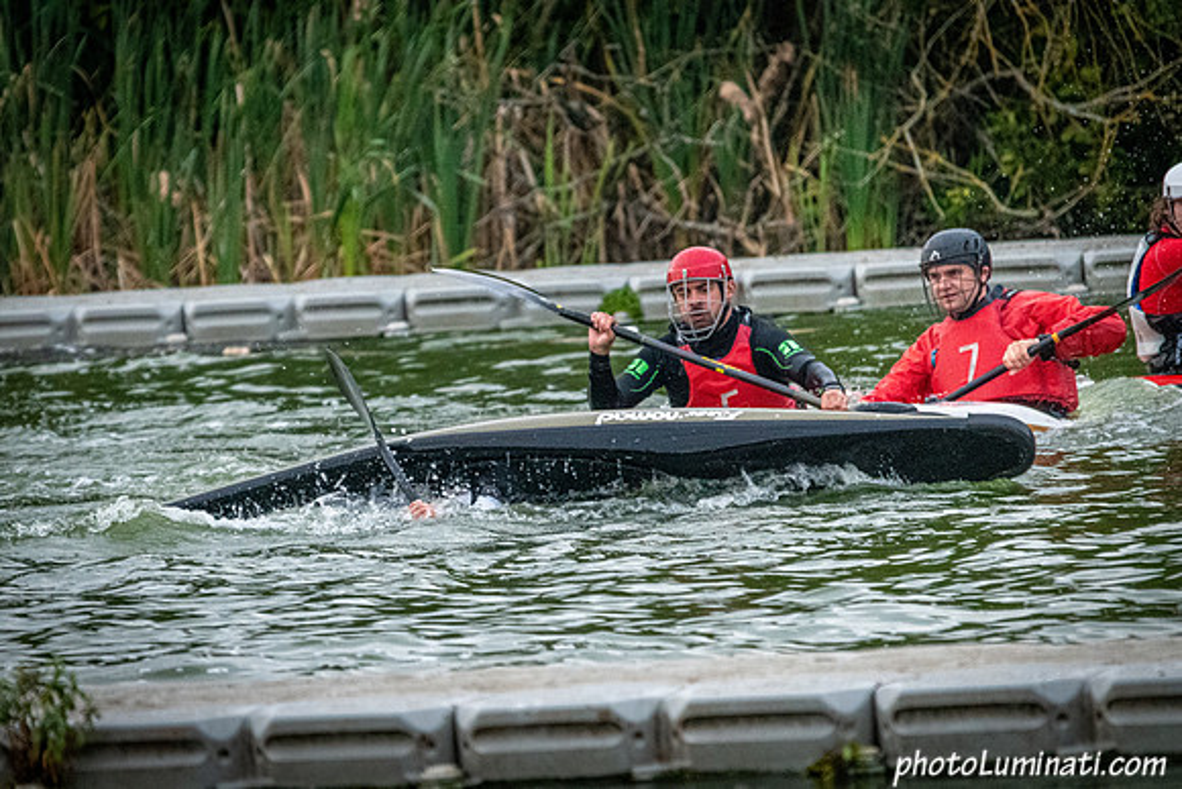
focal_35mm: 525
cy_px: 518
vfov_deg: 2.6
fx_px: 17242
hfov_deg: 3.9
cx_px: 461
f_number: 5.6
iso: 5000
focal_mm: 400
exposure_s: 1/2000
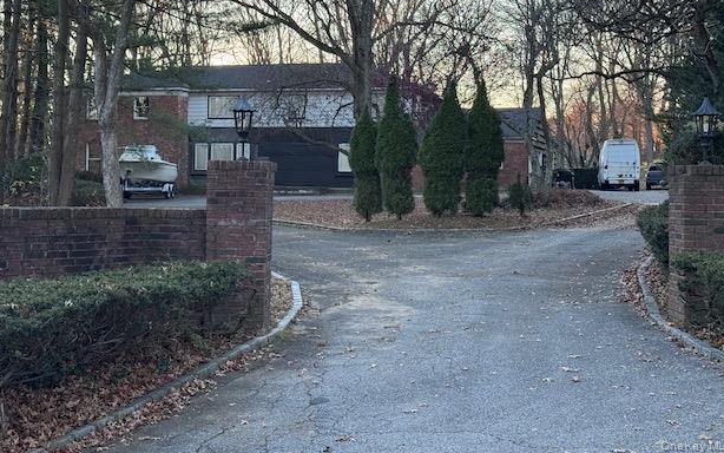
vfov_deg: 24.4
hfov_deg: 38.2
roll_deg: -0.9
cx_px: 360
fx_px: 1046
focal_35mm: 53
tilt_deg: +0.4
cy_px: 171
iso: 50
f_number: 1.78
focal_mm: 6.76
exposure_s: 1/169
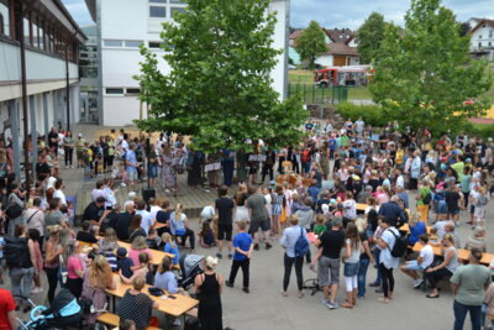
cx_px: 247
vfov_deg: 36.9
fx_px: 494
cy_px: 165
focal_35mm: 36
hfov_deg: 53.1
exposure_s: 1/125
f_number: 5.6
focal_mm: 24
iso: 100
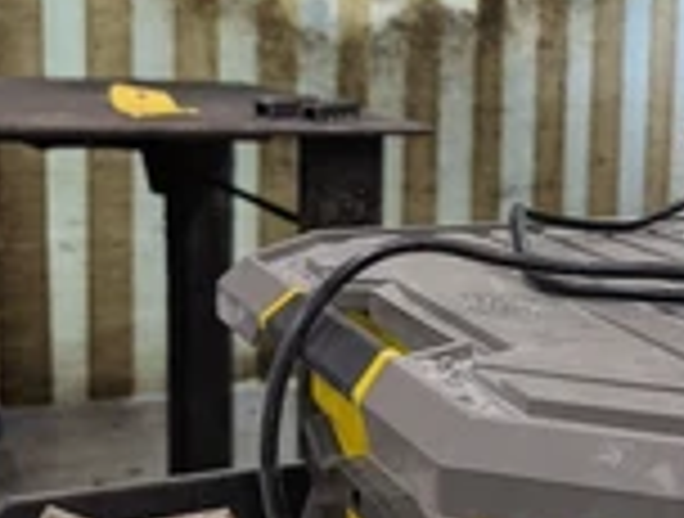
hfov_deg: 26.2
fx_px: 1249
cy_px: 214
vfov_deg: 23.4
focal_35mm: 63
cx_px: 886
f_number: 1.68
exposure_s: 1/100
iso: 223
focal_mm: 6.9
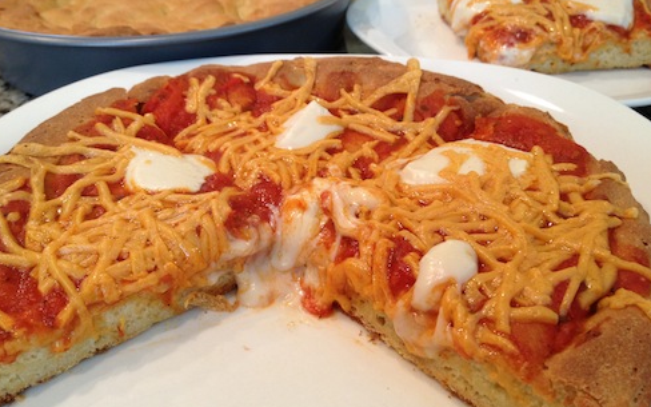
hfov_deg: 51.5
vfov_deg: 33.6
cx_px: 321
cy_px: 197
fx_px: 674
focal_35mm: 38
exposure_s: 1/20
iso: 125
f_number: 2.4
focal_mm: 4.28
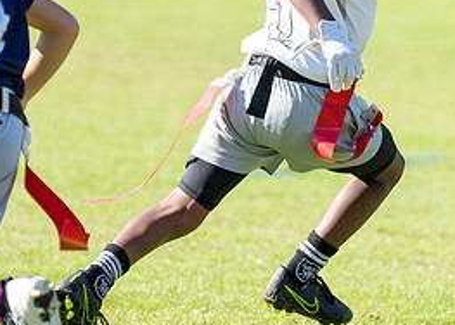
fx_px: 7342
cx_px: 368
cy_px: -45
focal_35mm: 568
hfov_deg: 3.5
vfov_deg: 2.5
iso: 250
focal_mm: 180
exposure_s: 1/2500
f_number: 2.8
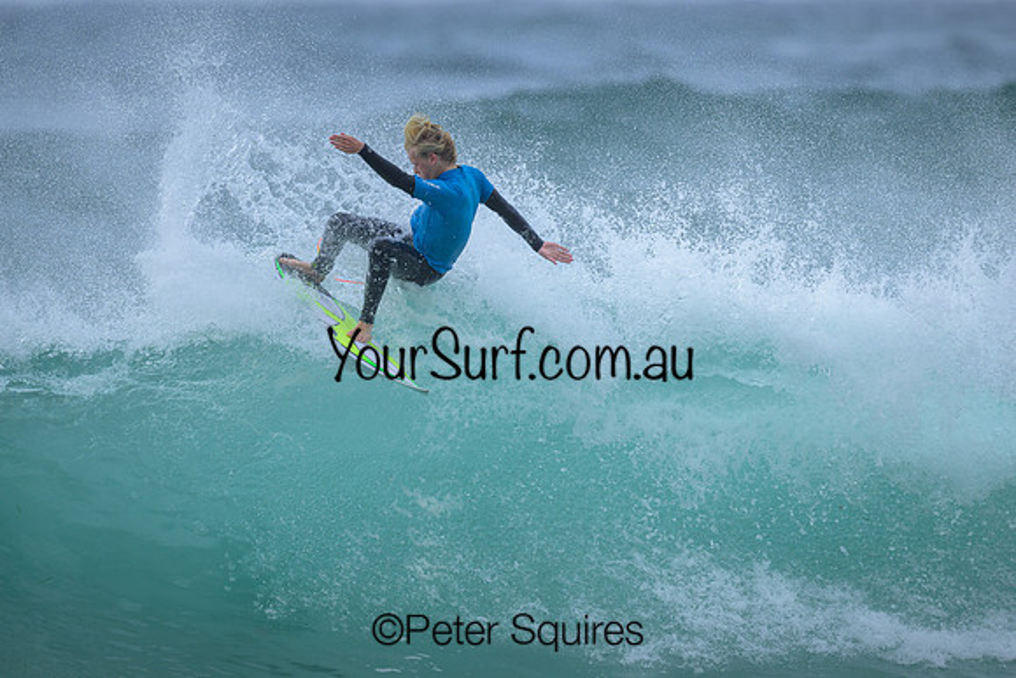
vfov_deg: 1.7
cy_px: 339
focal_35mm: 800
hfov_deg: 2.6
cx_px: 508
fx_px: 22582
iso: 320
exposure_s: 1/1600
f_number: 6.3
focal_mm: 800
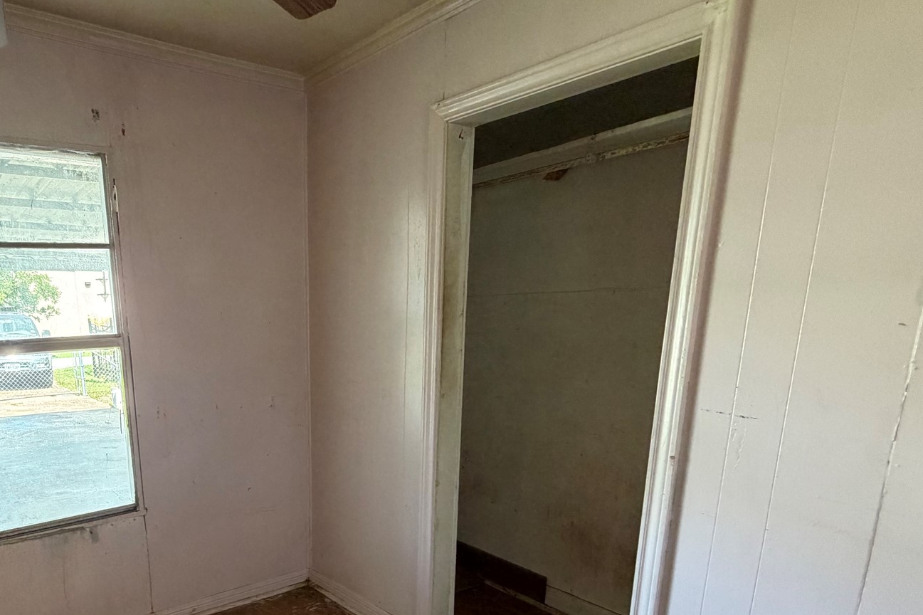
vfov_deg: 52.9
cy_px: 451
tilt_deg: -12.8
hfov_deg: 72.9
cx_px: 279
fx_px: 590
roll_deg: +1.7
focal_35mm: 23
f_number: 2.2
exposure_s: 1/63
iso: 320
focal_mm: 2.22
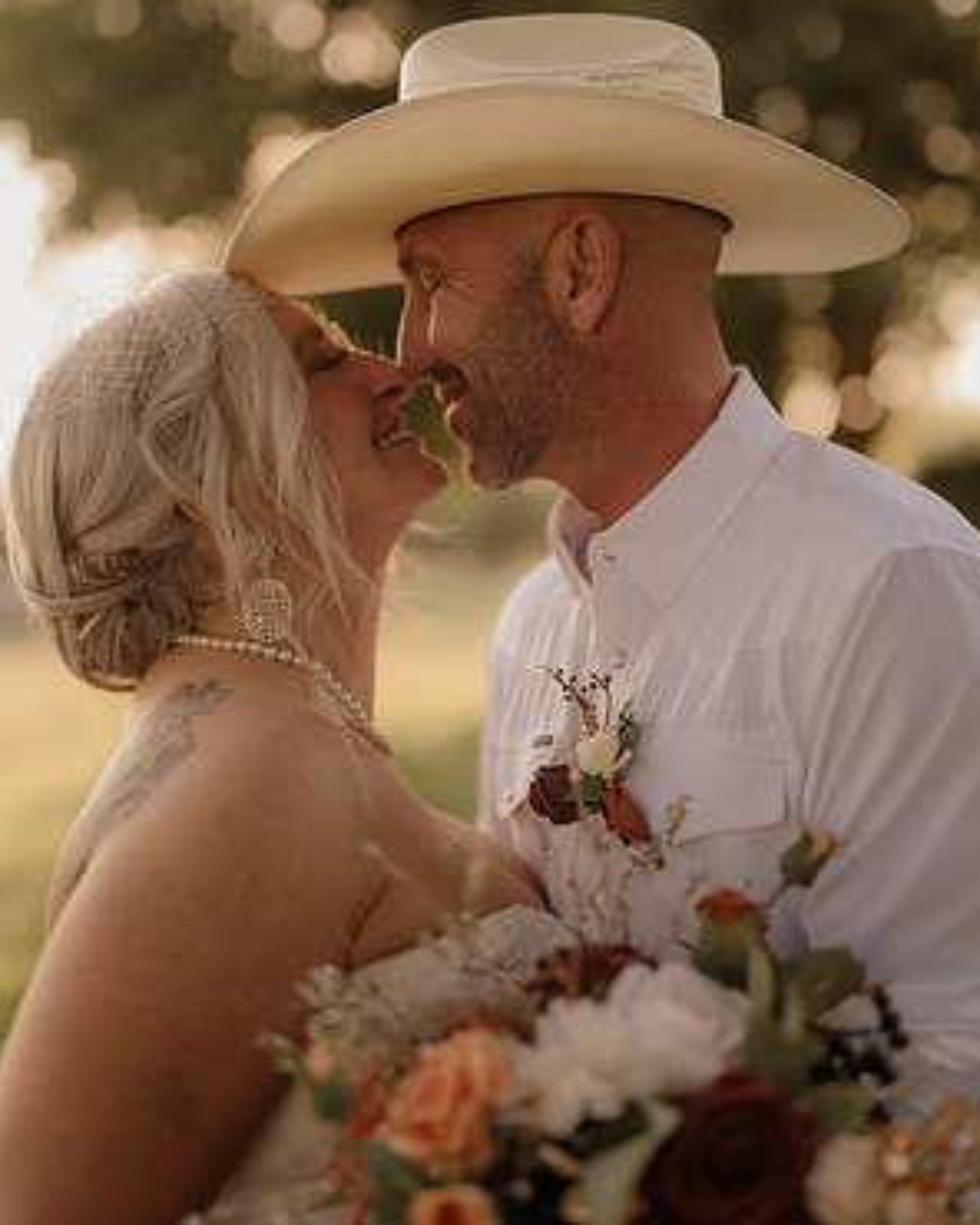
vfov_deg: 32.9
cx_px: 493
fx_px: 2067
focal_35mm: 57
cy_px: 507
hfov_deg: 26.7
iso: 200
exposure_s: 1/640
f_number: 2.8
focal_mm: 50
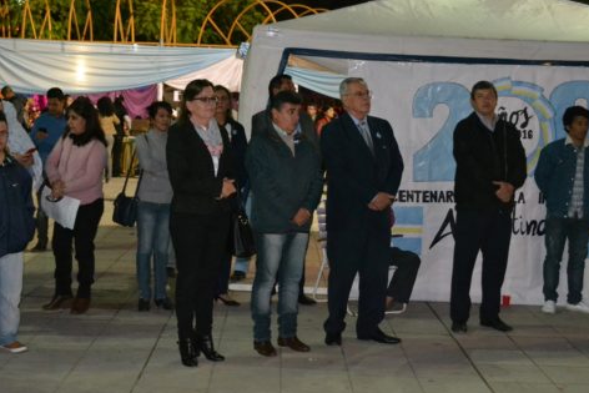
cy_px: 168
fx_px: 998
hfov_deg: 32.9
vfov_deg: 22.3
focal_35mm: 61
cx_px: 273
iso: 3200
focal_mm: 32
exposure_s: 1/60
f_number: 4.8
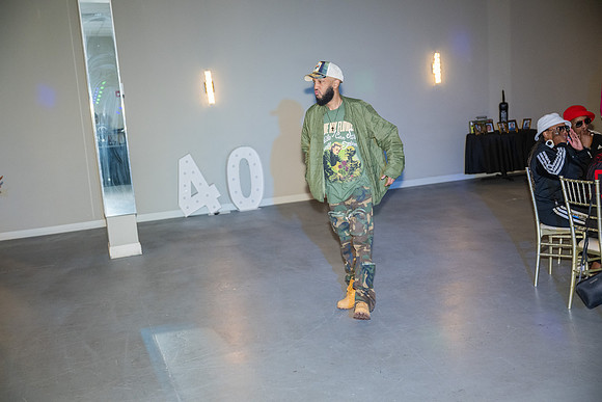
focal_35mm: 43
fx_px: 719
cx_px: 301
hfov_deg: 45.4
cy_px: 201
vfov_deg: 31.2
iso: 3200
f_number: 2.8
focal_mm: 43
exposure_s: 1/125
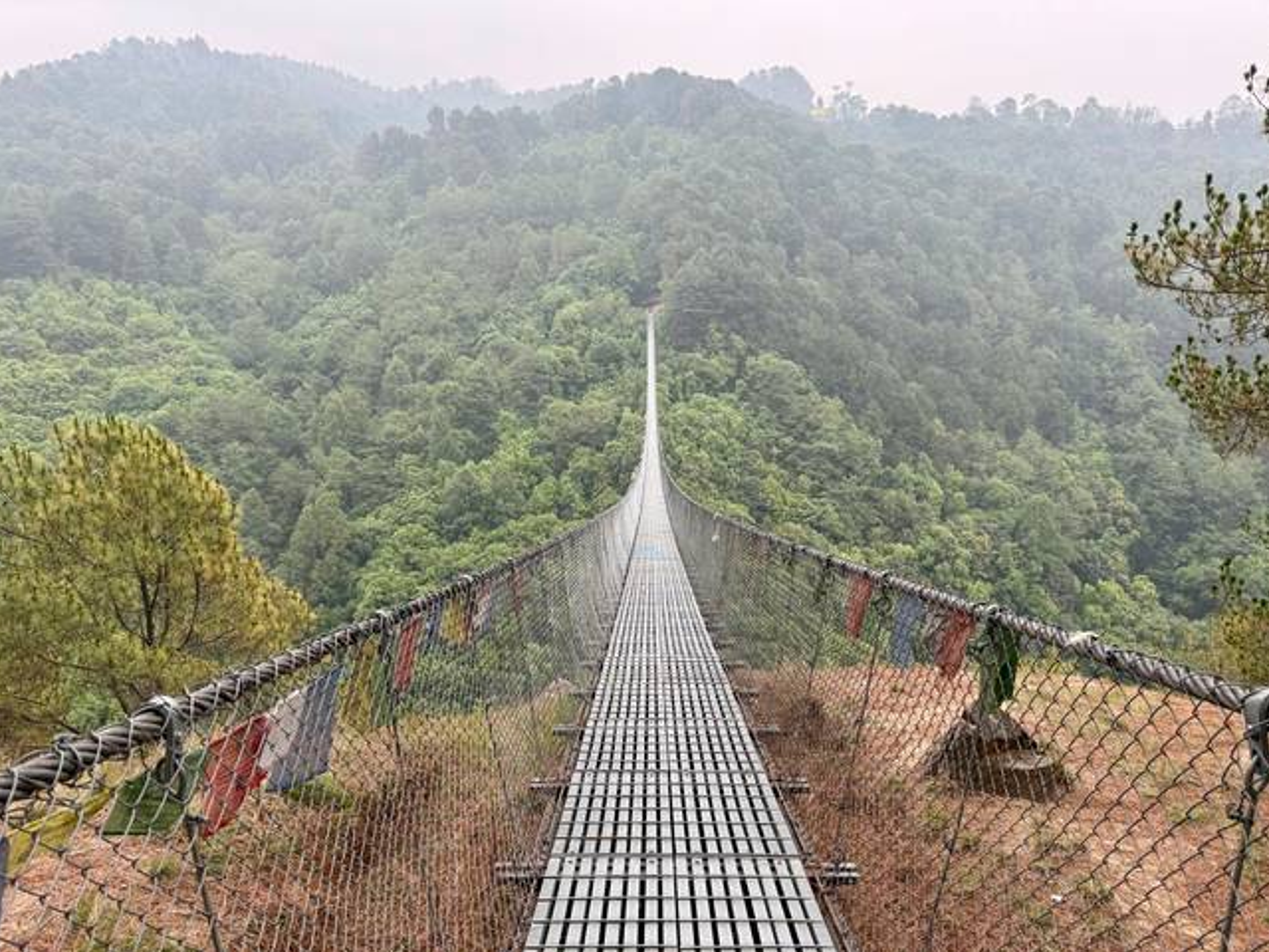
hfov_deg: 65.3
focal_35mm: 27
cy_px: 532
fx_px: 990
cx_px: 633
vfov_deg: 51.2
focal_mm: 6.76
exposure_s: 1/632
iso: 80
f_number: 1.78
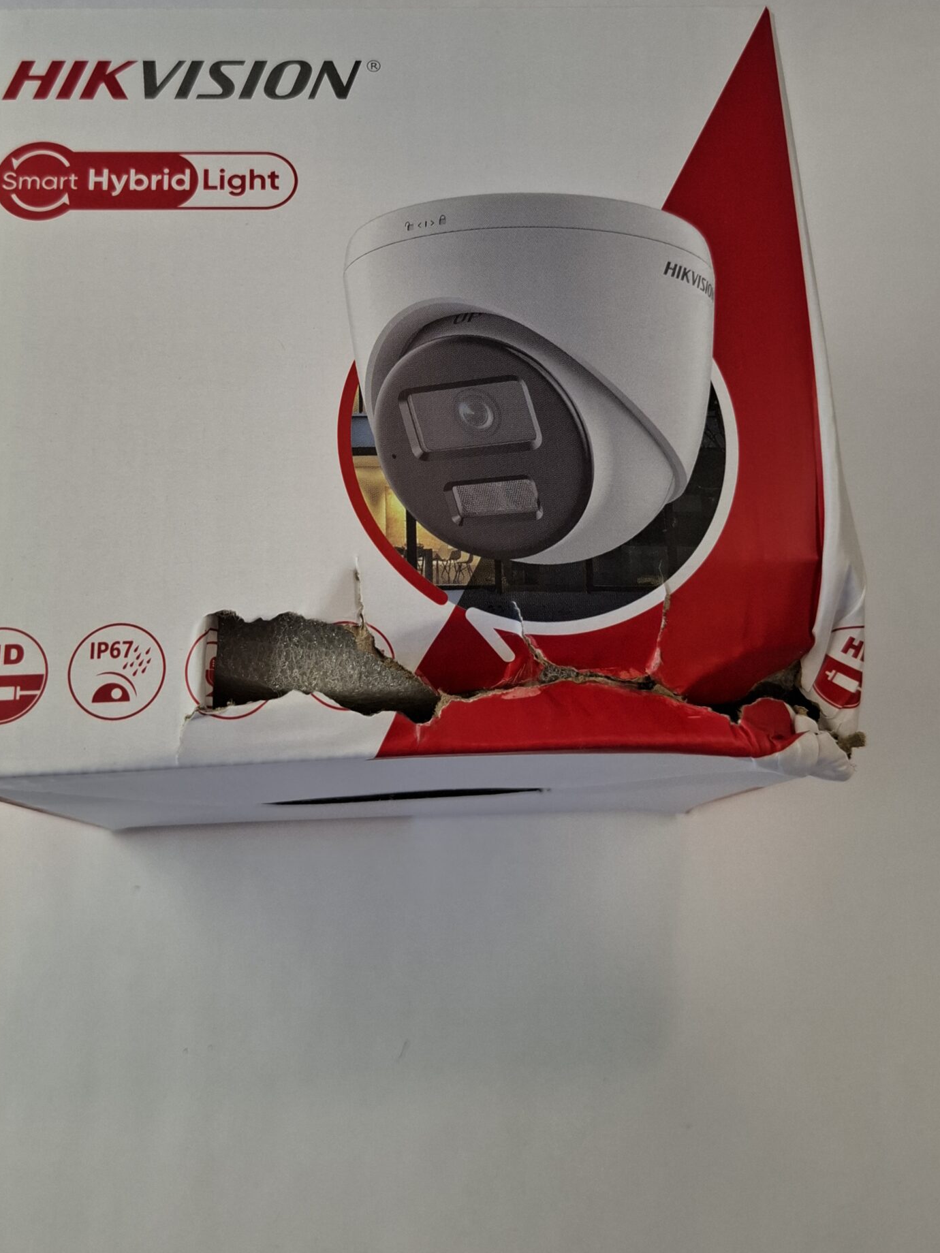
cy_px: 463
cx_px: 408
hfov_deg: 44.1
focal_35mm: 32
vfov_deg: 56.1
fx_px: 1159
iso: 50
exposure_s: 1/112
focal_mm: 5.54
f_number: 1.8
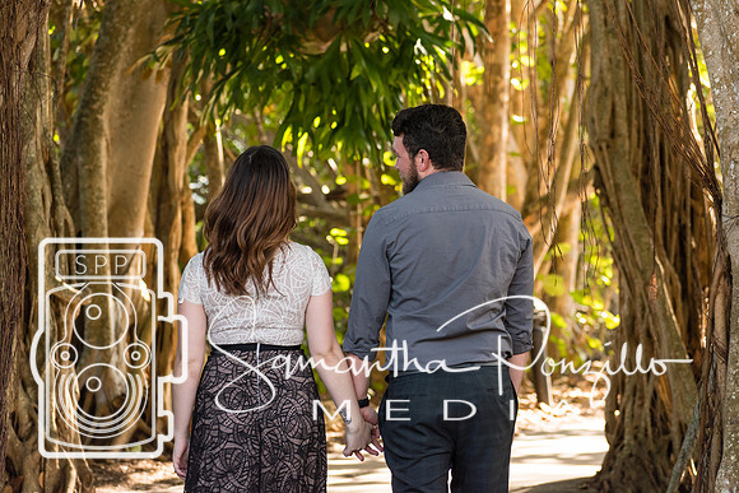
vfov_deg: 6.6
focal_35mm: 207
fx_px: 4245
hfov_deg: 9.9
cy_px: 235
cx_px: 389
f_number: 4.8
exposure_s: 1/320
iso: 400
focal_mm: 130
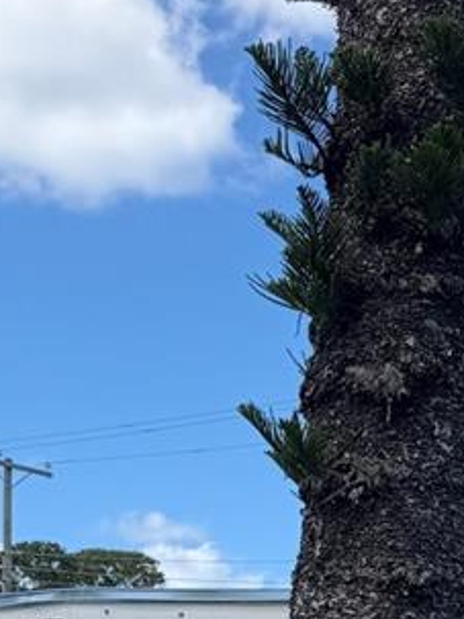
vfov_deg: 18.1
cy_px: 966
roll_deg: +1.0
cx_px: 448
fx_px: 1699
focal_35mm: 95
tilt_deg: -3.6
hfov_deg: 15.3
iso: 80
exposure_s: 1/2703
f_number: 1.78
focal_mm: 6.76
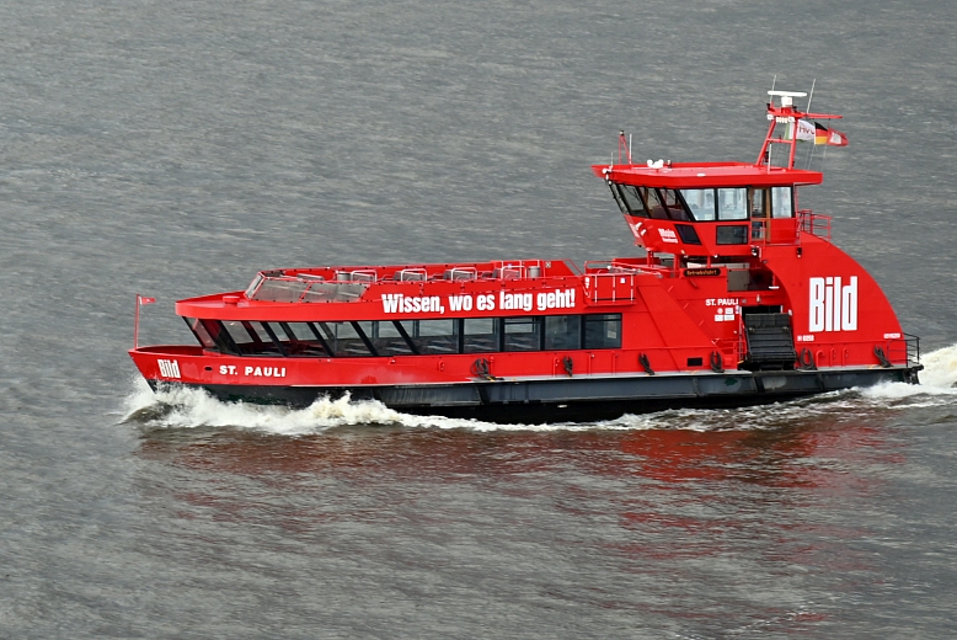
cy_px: 321
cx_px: 528
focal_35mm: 158
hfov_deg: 13.0
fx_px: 4203
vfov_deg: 8.7
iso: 180
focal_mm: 120
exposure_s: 1/125
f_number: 4
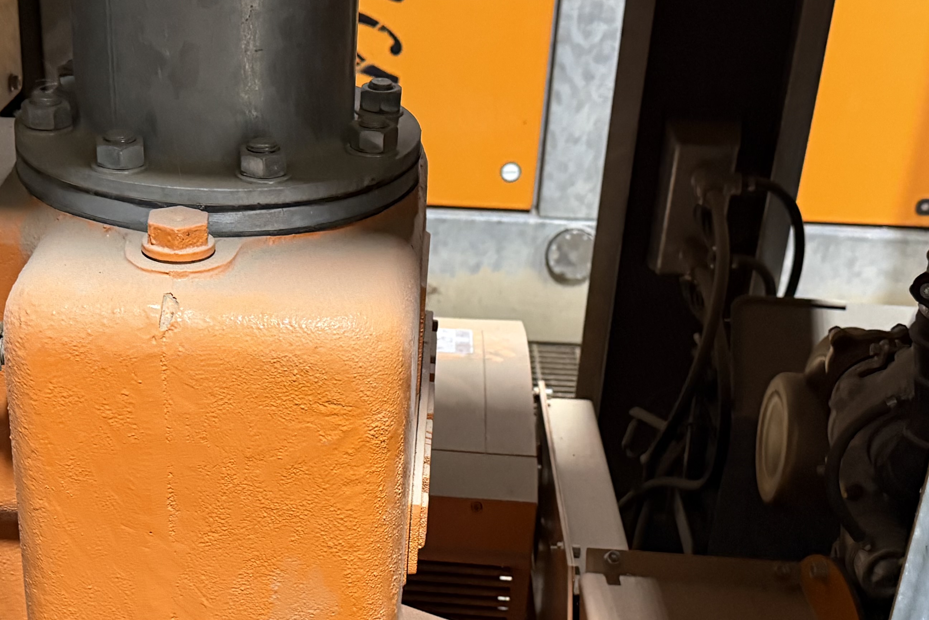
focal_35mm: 55
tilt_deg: -28.8
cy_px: 431
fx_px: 1419
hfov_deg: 36.0
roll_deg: -1.9
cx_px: 335
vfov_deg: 24.5
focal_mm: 6.76
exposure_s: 1/49
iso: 800
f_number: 1.78
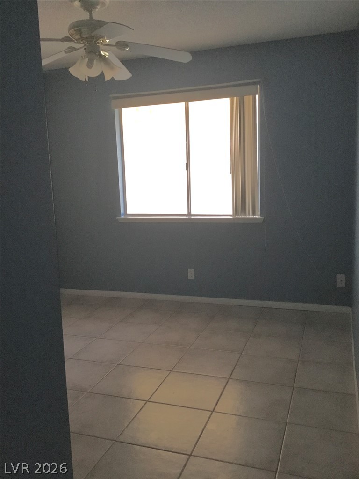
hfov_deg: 45.4
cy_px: 240
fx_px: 429
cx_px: 180
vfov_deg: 58.4
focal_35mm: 31
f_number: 2.4
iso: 200
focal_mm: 3.3
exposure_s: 1/30
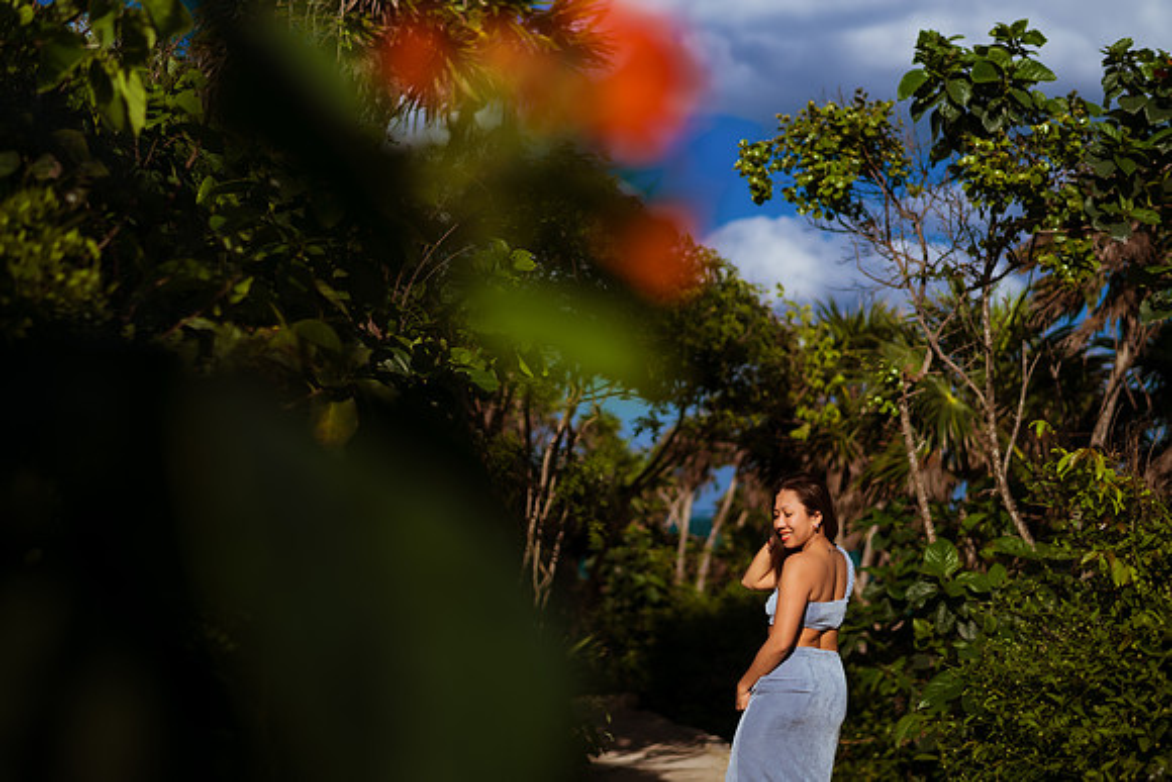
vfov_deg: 23.4
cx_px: 586
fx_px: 1889
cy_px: 391
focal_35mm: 58
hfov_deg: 34.5
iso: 50
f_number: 2
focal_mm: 58
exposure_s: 1/8000
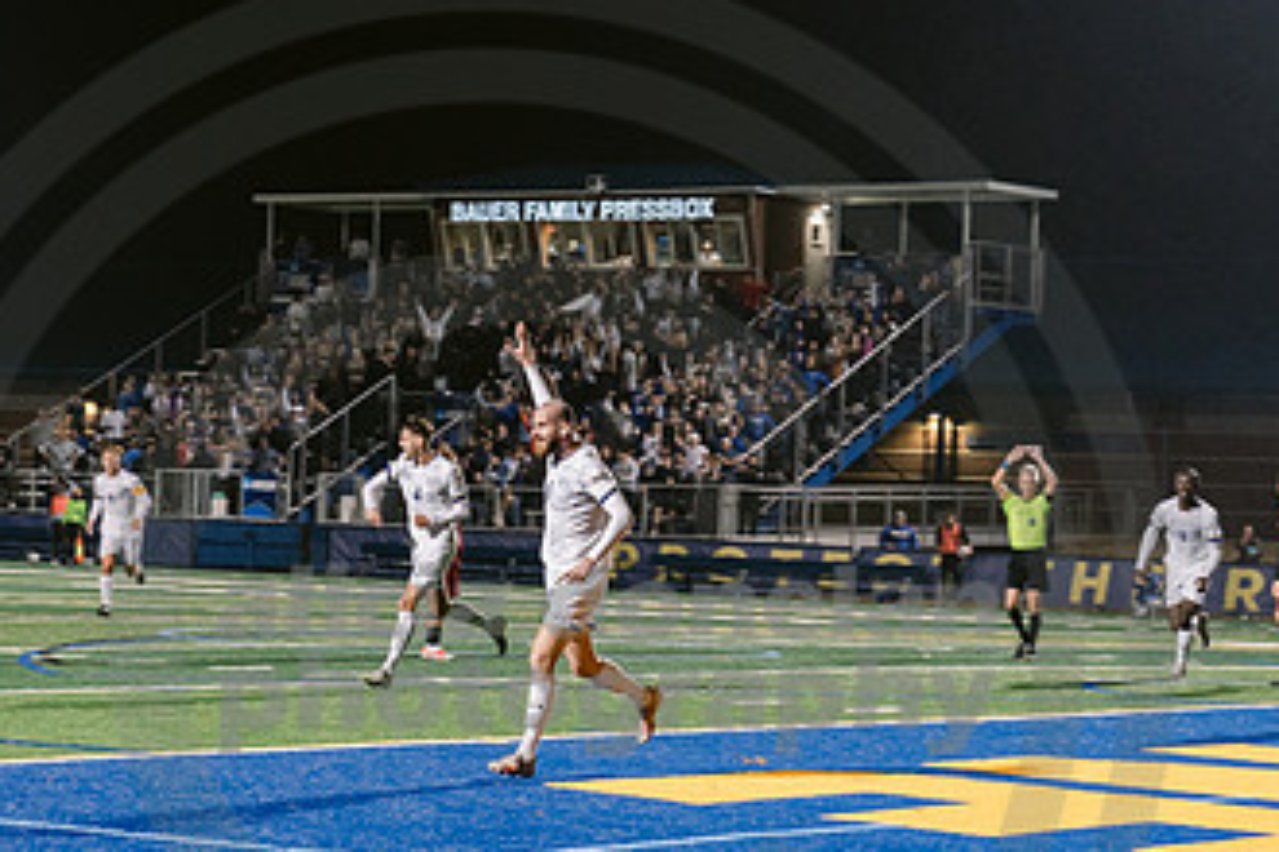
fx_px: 4370
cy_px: 645
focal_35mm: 123
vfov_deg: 11.1
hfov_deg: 16.6
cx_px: 488
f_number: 4.5
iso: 2500
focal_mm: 70
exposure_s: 1/200
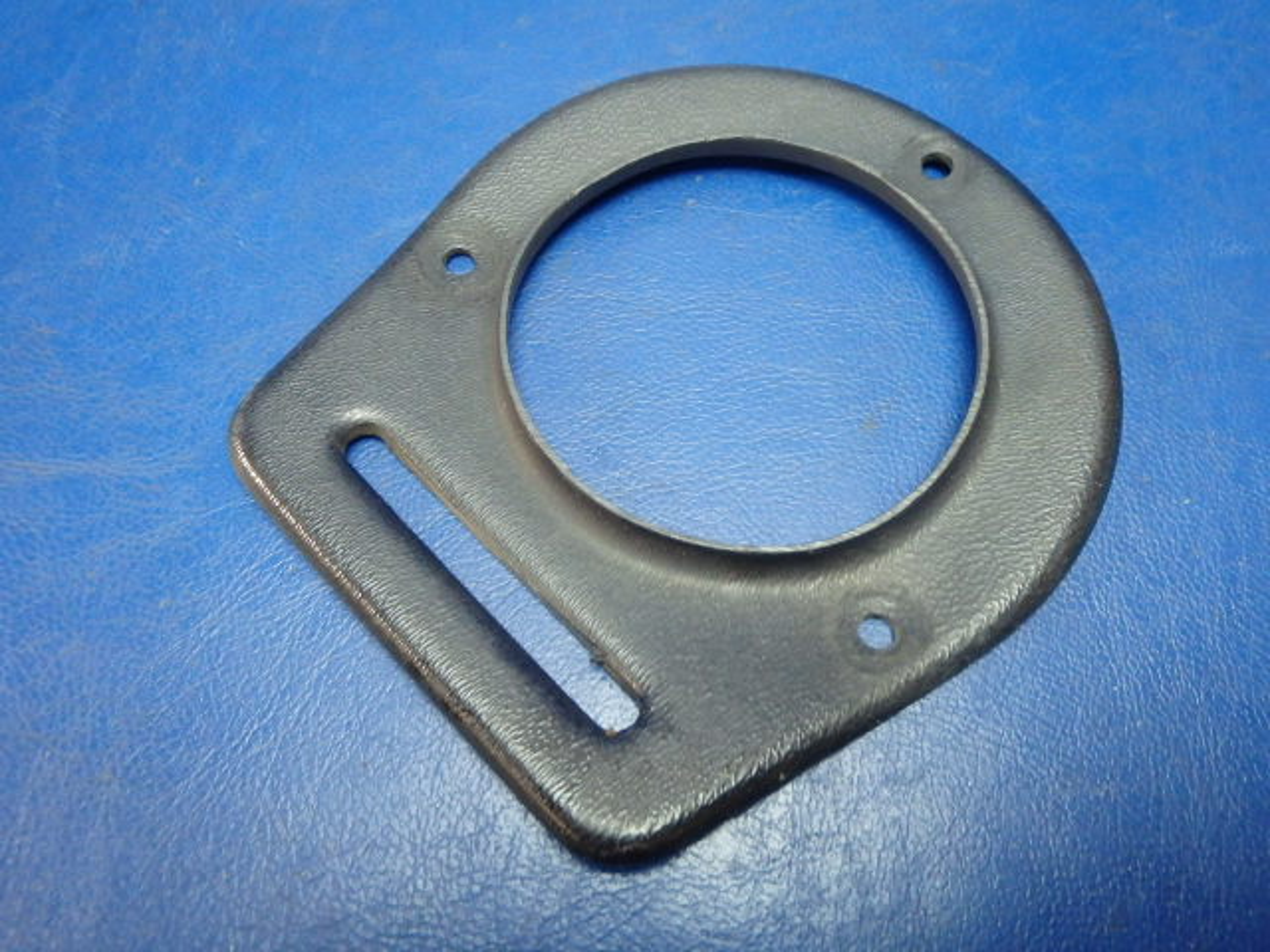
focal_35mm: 28
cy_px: 476
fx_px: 1027
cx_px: 635
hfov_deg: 63.4
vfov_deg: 49.7
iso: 800
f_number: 3.9
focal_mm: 5
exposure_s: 1/30
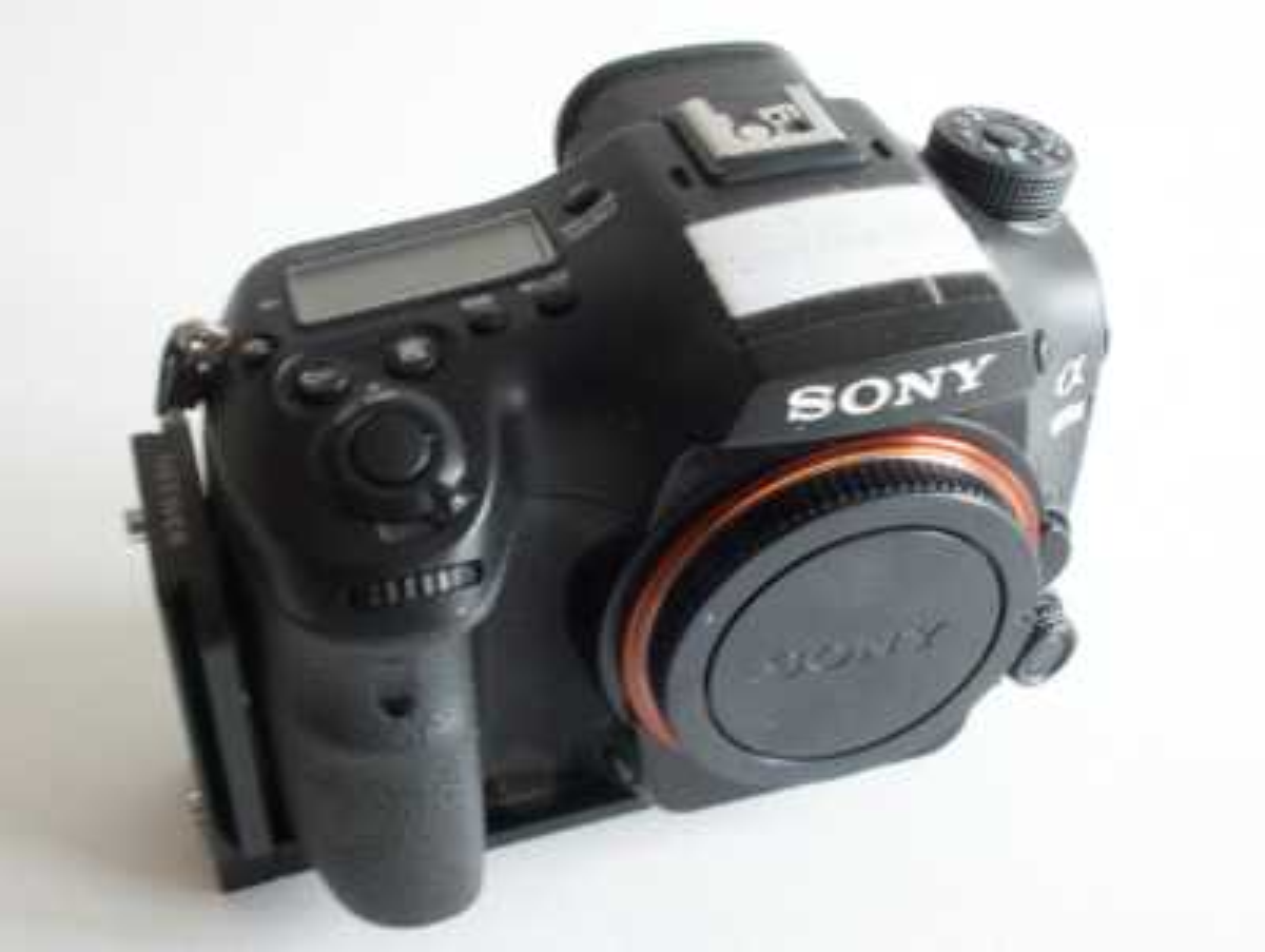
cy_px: 476
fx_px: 1610
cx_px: 632
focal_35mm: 44
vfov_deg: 32.9
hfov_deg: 42.9
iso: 400
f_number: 8
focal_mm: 7.3
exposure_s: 1/10
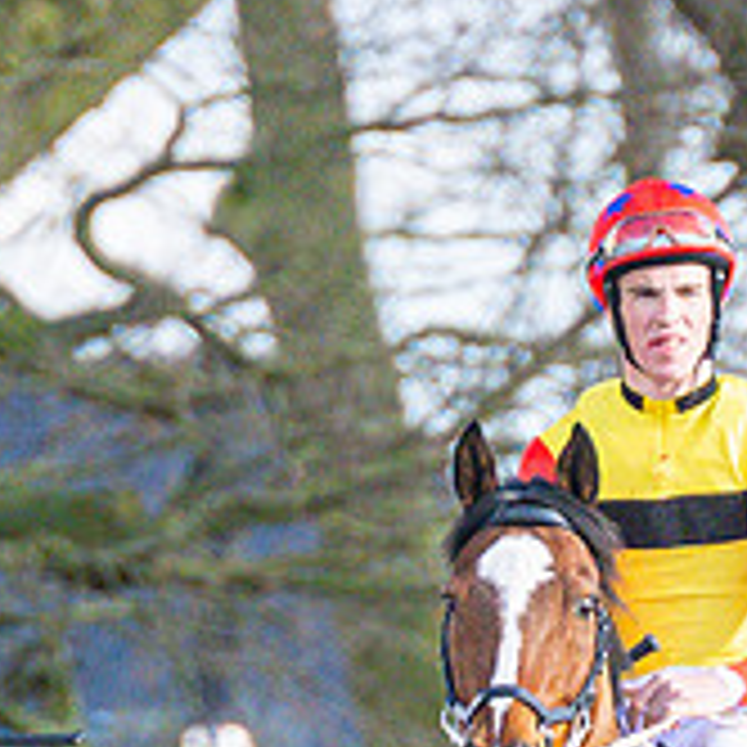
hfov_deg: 0.7
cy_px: 1009
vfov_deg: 0.7
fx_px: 61012
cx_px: 813
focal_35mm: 2499
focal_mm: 280
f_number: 4
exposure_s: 1/1600
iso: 800
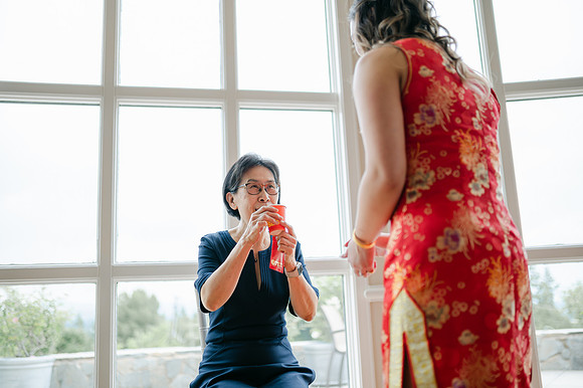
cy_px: 194
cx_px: 292
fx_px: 581
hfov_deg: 53.3
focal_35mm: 36
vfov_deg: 36.9
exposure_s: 1/1000
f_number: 1.4
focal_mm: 35
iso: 100
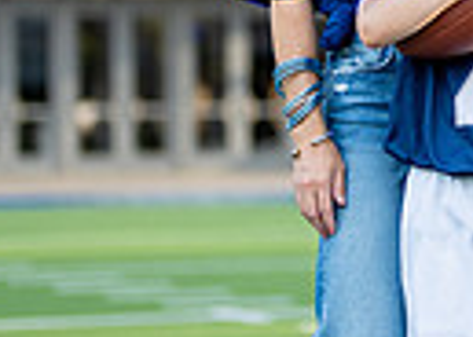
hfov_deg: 7.9
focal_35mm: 249
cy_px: -7
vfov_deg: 5.8
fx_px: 3343
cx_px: 697
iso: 100
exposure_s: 1/2000
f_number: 1.2
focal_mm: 50
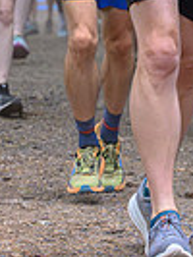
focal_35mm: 352
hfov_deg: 4.2
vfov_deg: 5.6
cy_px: -66
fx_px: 2613
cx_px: 147
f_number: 4
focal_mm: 70
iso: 10000
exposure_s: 1/640
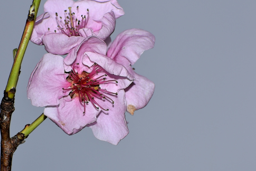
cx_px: 97
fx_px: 4187
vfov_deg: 2.3
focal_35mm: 589
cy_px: 83
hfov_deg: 3.5
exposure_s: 1/200
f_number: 9
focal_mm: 300
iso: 100
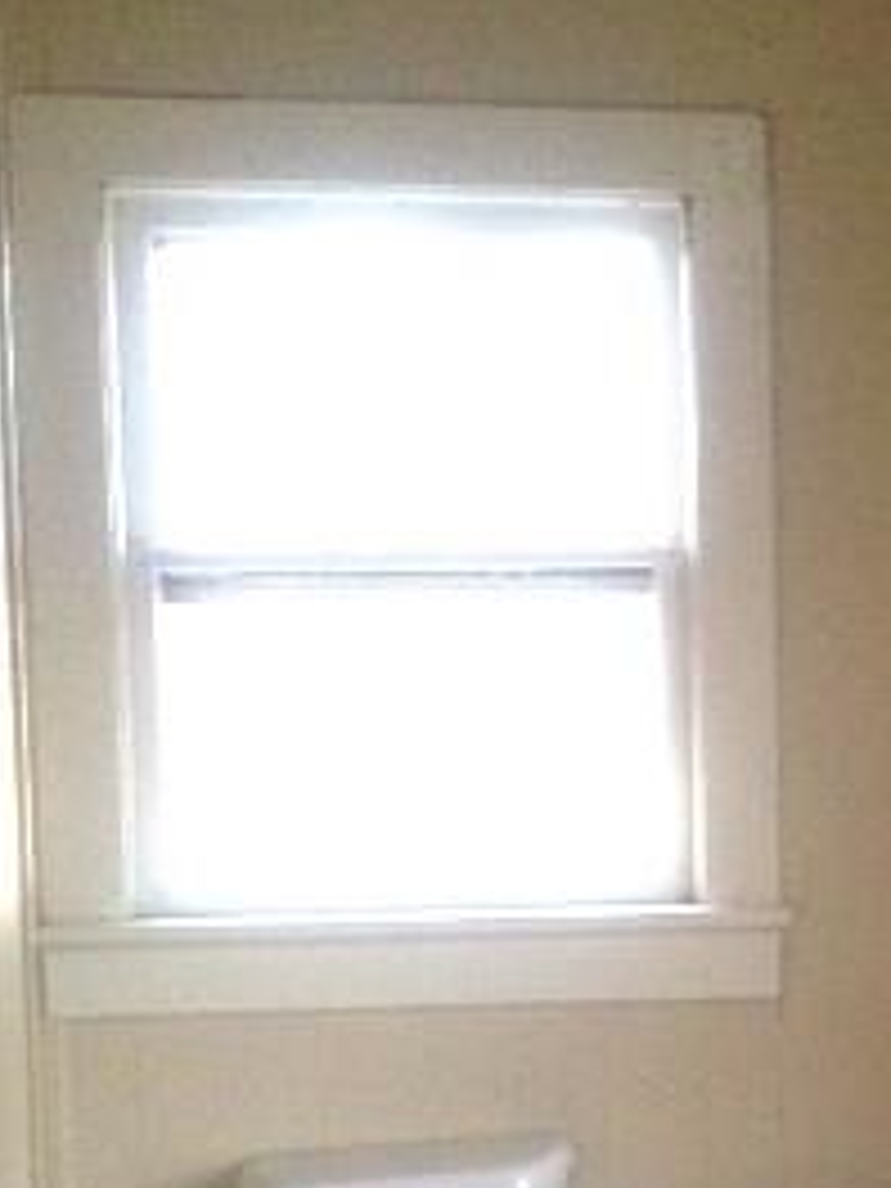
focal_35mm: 85
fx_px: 2917
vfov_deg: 22.8
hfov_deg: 16.9
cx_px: 963
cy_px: 891
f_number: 2.4
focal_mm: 4.28
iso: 400
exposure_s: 1/20
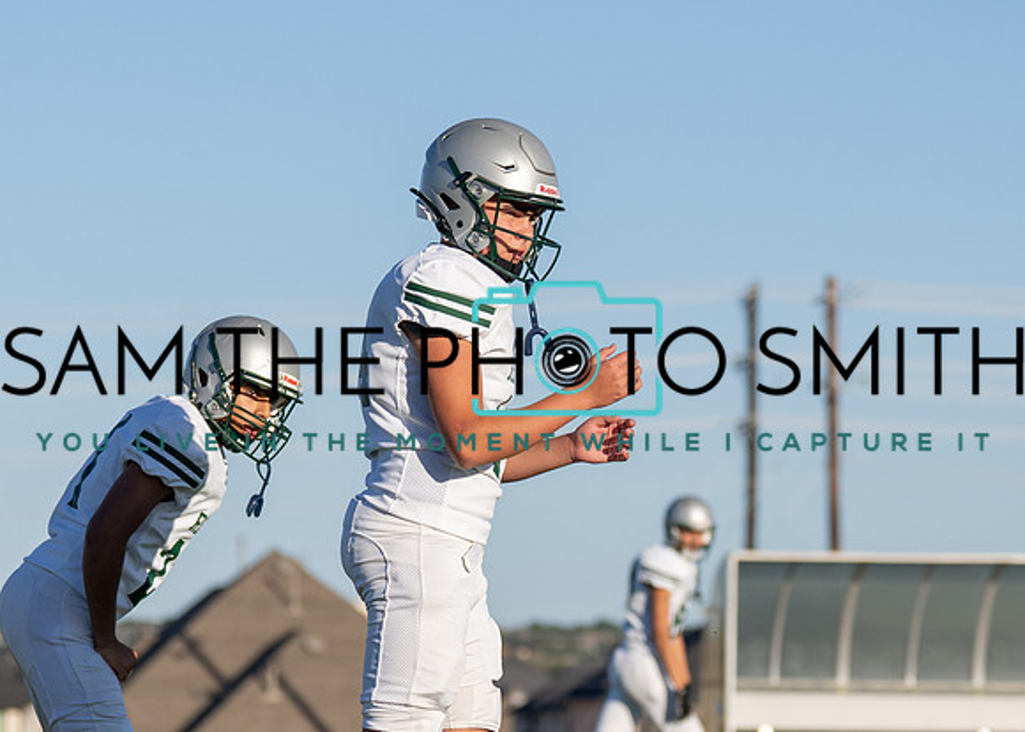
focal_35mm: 212
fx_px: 6176
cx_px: 482
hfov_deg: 9.5
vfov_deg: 6.8
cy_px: 465
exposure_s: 1/4000
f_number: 2.8
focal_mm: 88
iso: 160
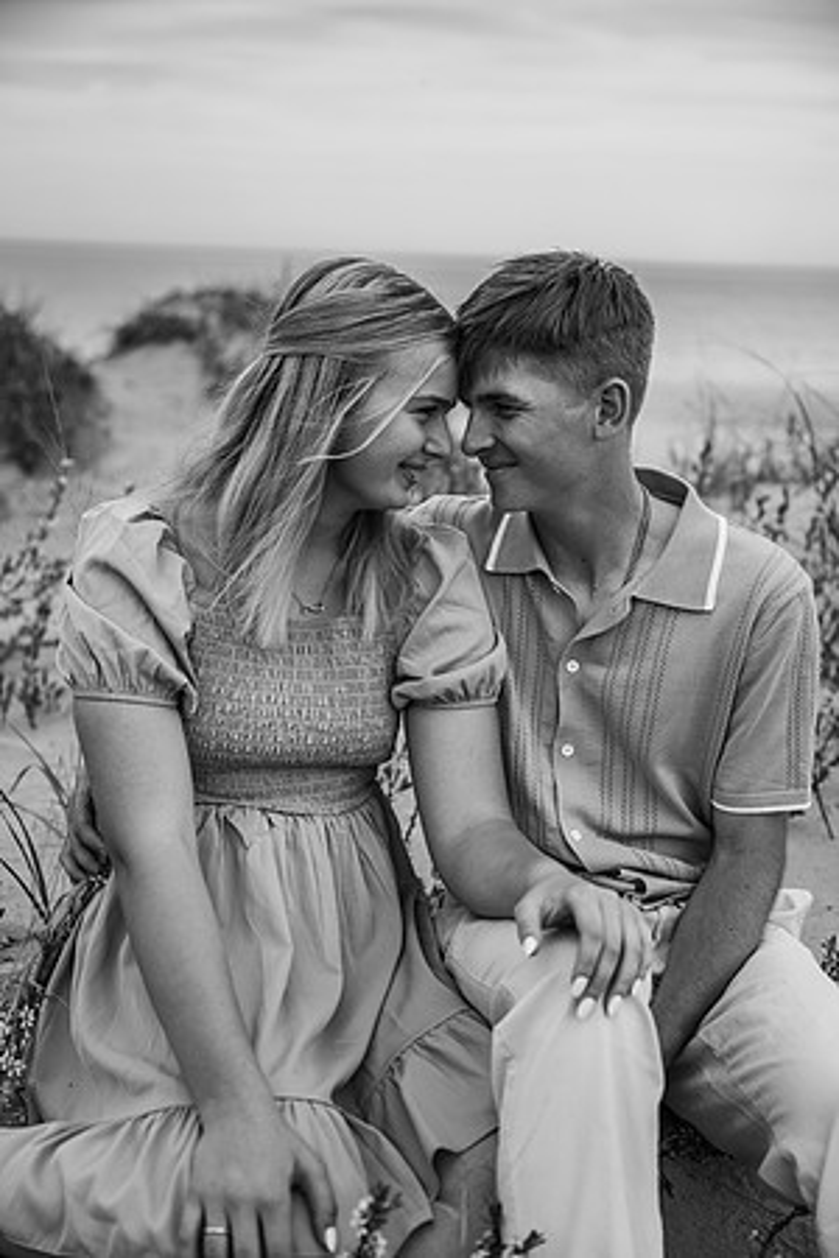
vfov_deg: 45.4
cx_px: 420
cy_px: 629
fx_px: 1503
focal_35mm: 43
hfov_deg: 31.2
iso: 200
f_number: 2.8
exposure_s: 1/1600
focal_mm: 43
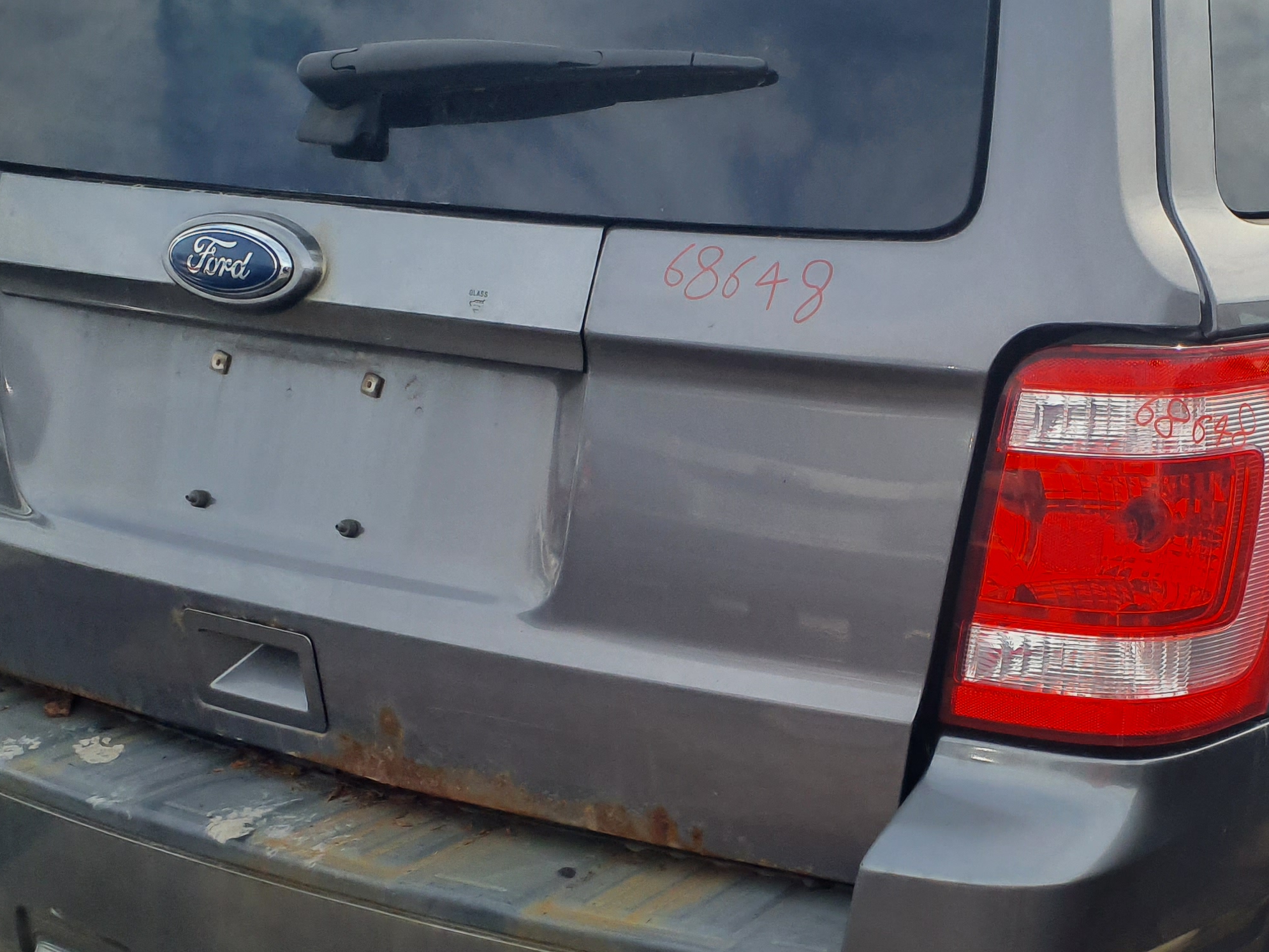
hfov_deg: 33.7
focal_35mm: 56
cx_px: 932
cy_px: 629
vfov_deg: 26.0
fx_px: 2053
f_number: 1.9
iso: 40
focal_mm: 3.58
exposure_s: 1/1072
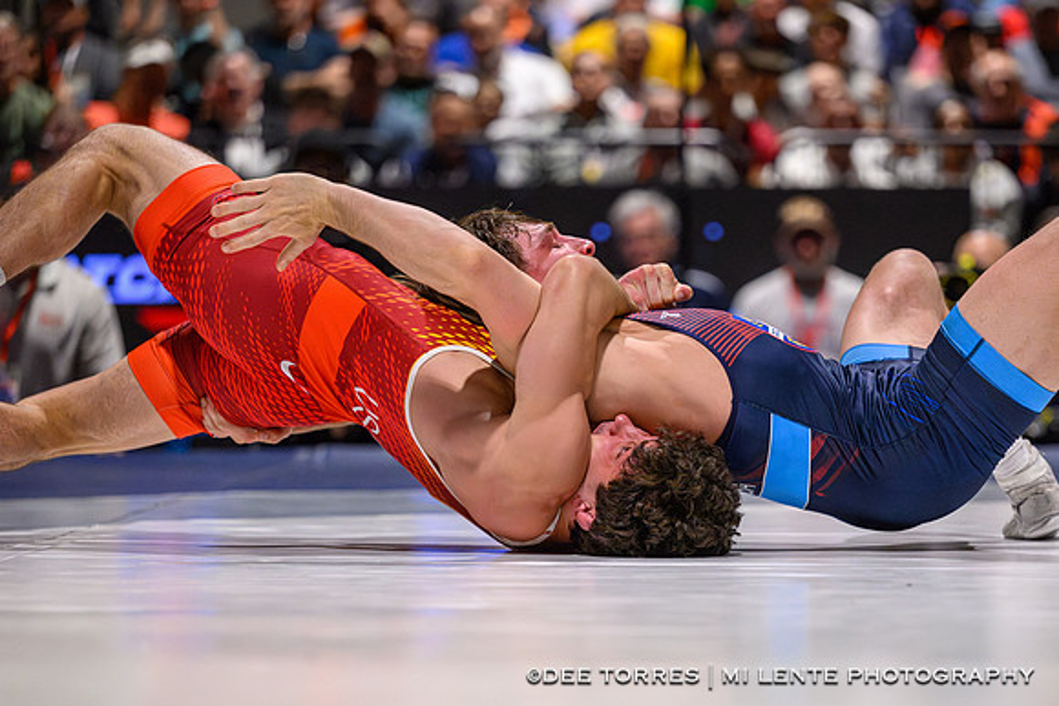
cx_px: 602
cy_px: 432
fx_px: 5508
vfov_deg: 7.3
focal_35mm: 187
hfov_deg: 11.0
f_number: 2.8
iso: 8000
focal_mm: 150
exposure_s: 1/800
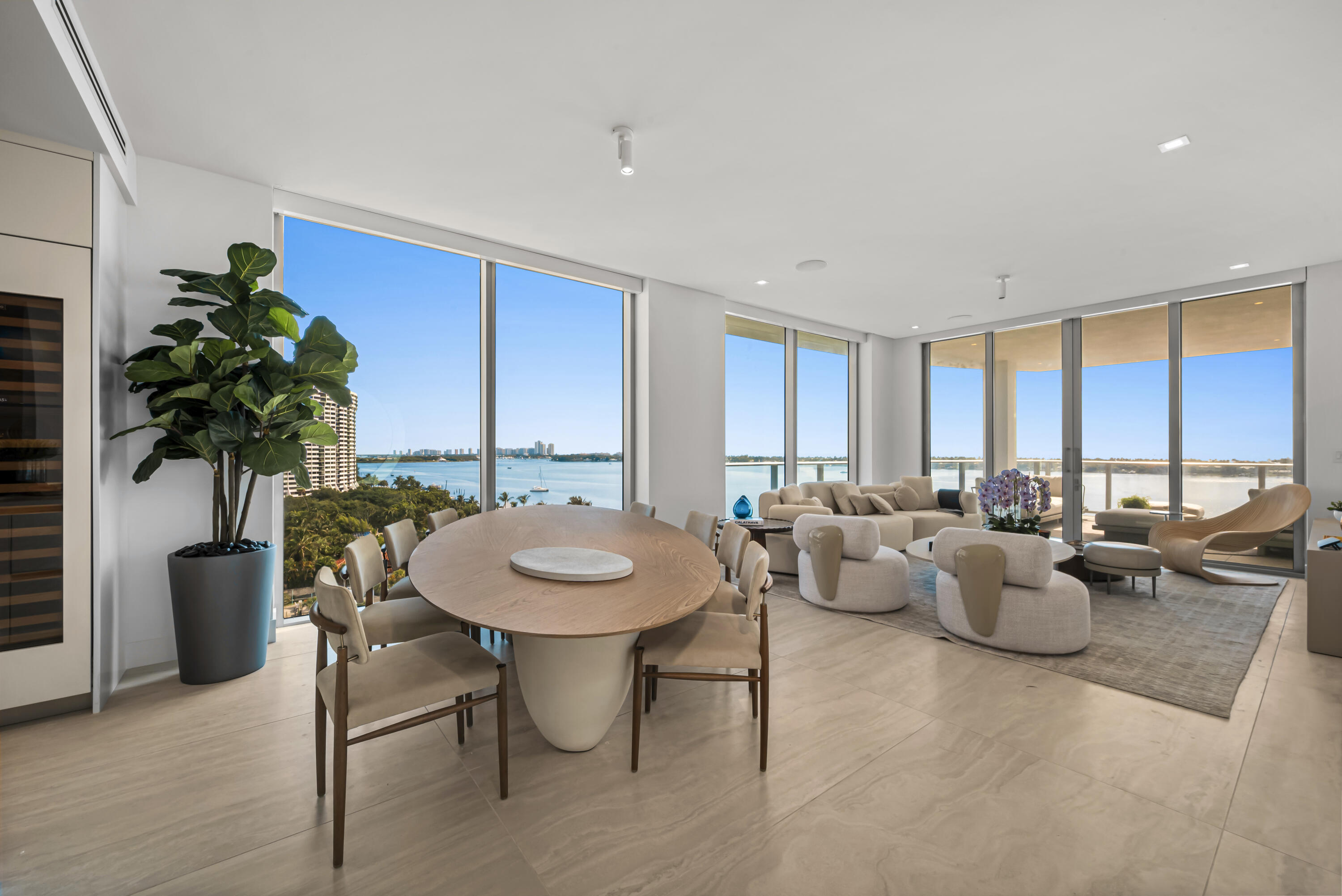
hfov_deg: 104.2
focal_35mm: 14
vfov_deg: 81.2
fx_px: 522
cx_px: 671
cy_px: 448
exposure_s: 1/15
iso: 320
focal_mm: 14
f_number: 14
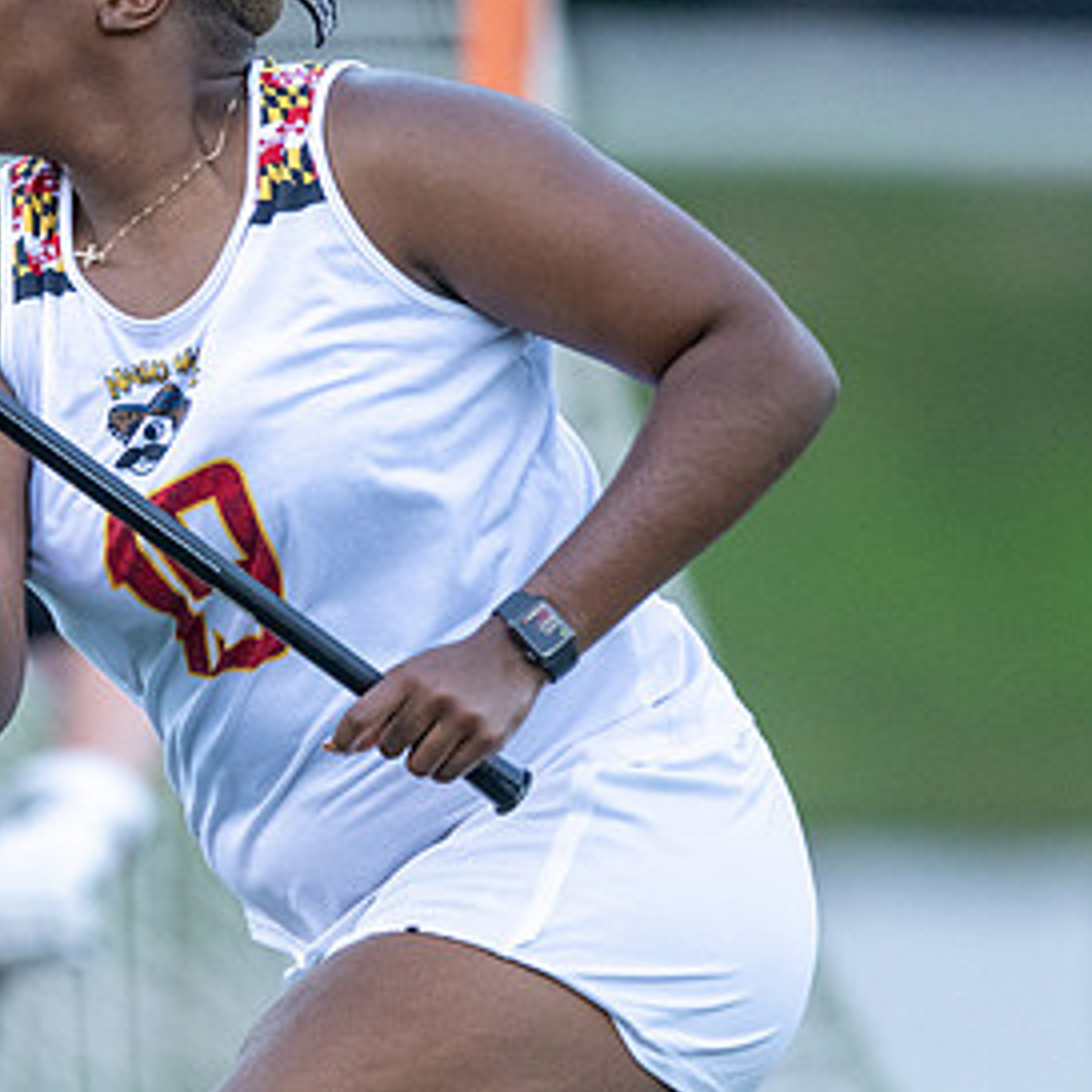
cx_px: 186
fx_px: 37511
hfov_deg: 1.7
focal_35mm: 1051
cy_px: 448
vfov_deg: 1.7
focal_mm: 400
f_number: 2.8
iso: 2000
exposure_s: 1/1000
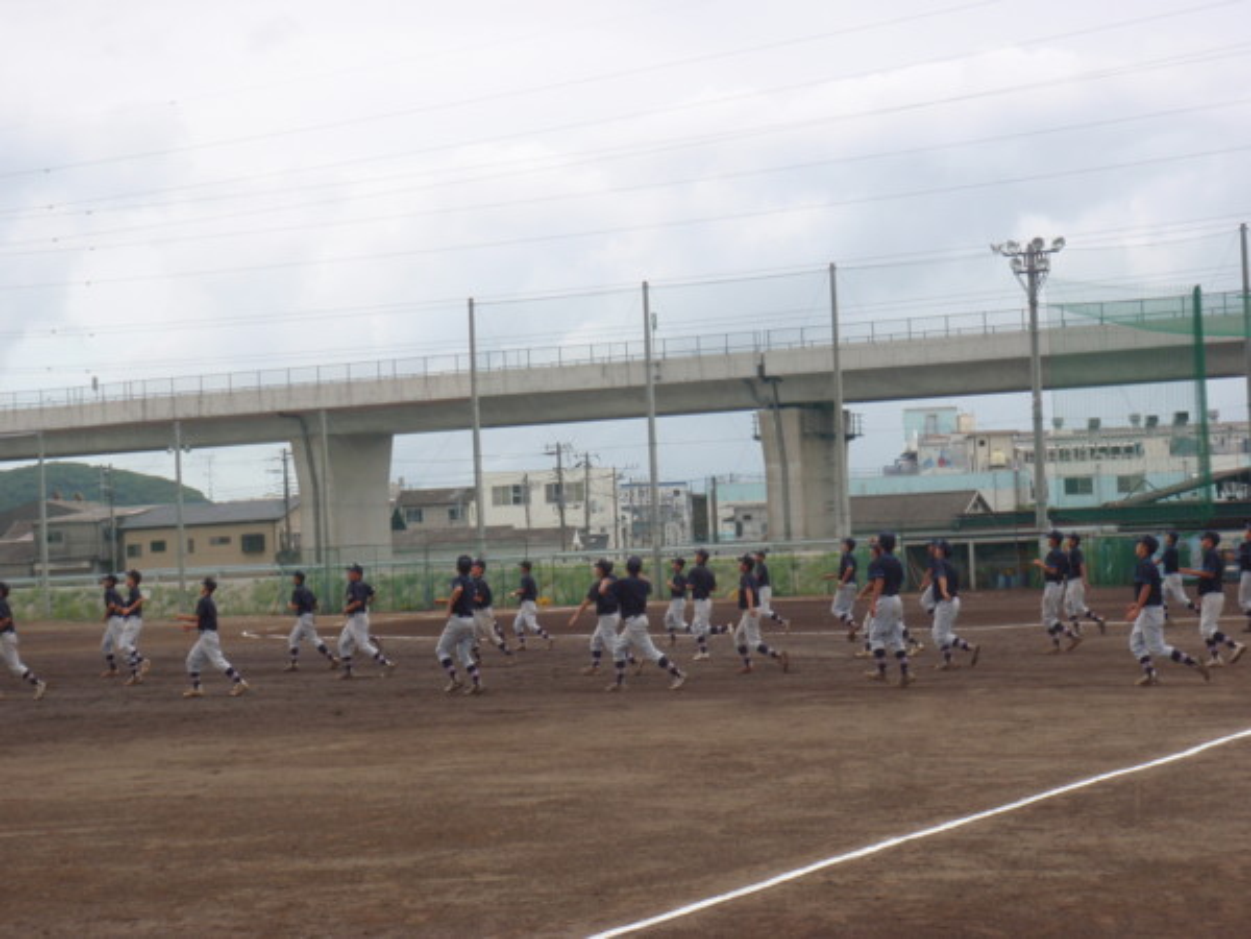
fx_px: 2349
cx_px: 626
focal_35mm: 65
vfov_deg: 22.6
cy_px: 470
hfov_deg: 29.8
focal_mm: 11.76
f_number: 4.7
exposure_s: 1/250
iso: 80
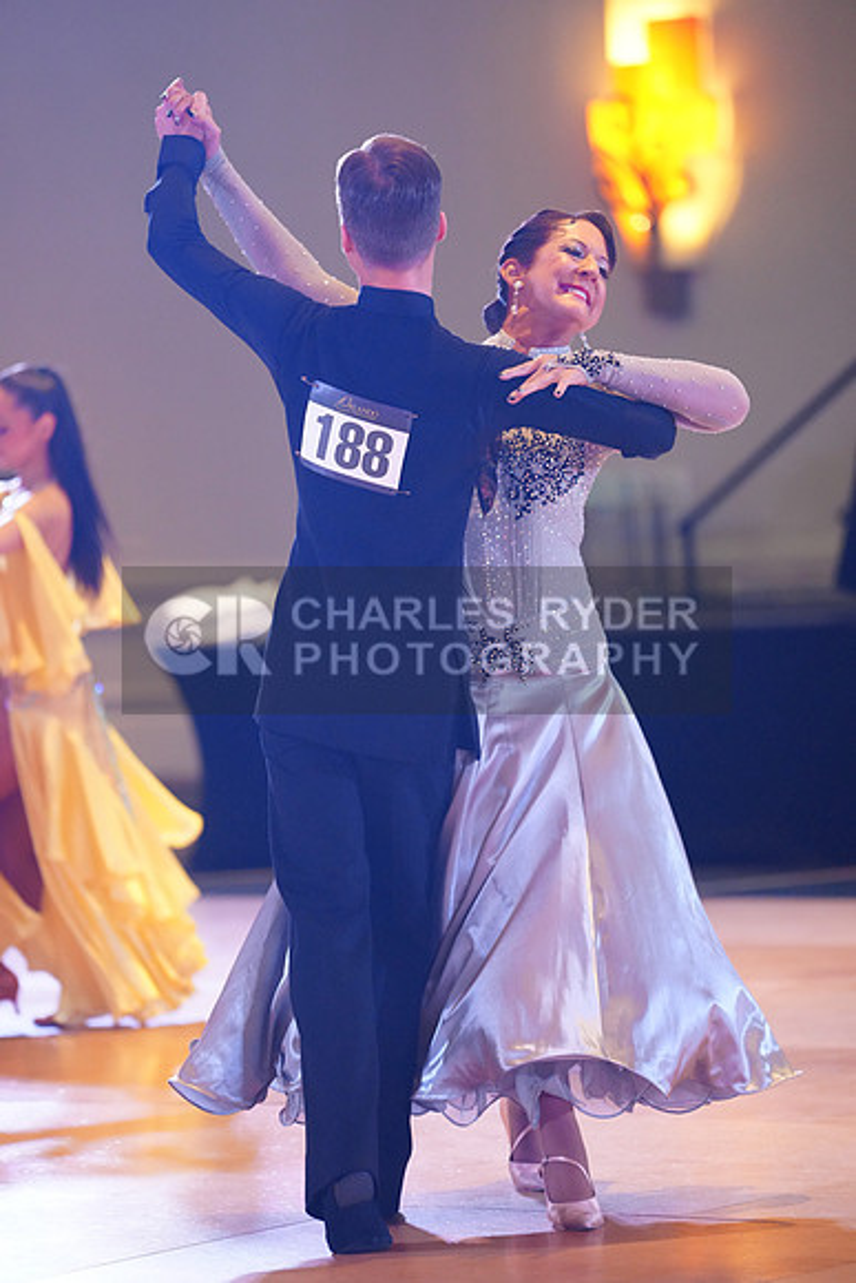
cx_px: 428
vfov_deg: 10.6
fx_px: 6915
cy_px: 642
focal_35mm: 194
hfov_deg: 7.1
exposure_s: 1/320
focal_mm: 194
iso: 5000
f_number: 2.8
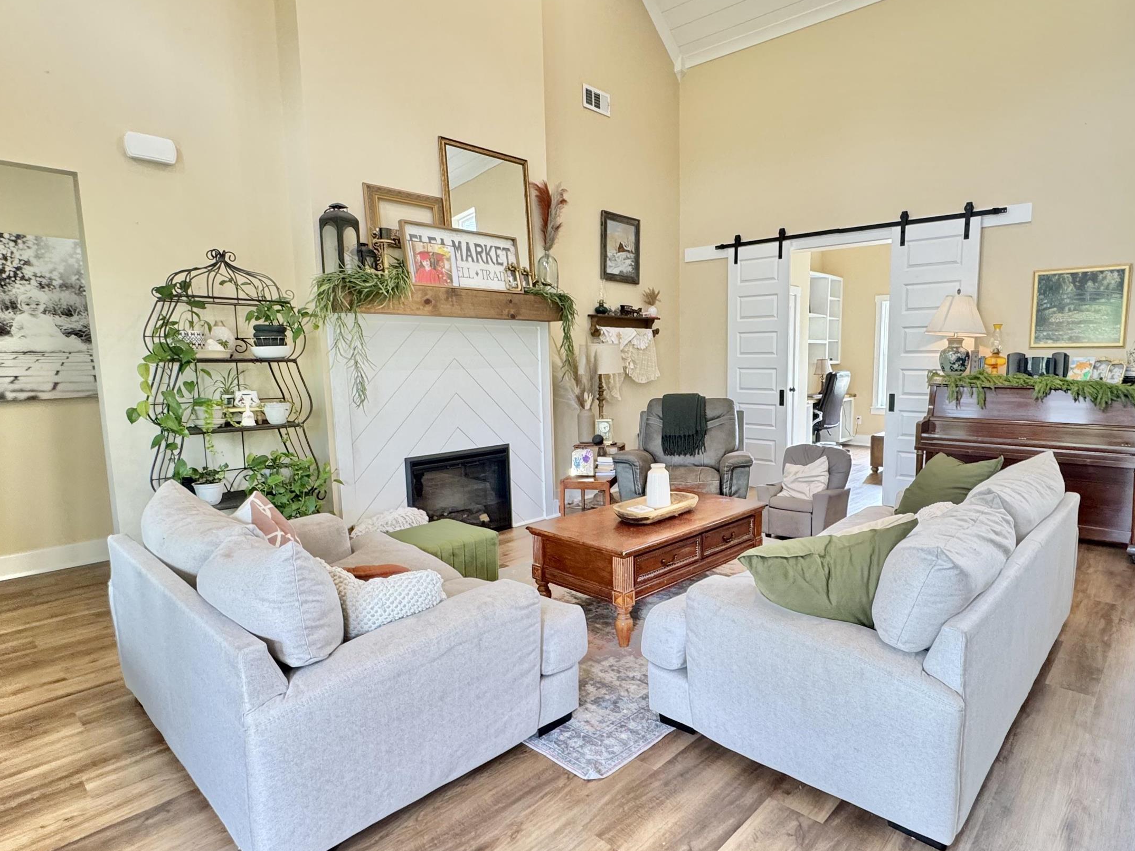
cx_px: 656
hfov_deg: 81.1
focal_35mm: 20
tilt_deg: -7.9
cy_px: 441
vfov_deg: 66.0
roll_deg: -0.1
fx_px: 656
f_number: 2.2
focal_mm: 2.22
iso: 250
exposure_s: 1/60
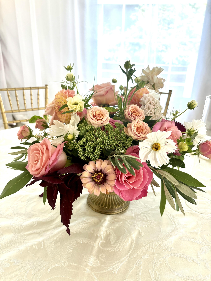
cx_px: 106
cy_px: 140
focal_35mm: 26
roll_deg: -0.9
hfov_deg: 53.1
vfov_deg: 67.3
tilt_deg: -22.8
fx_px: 211
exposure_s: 1/120
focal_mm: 5.96
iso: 64
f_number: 1.6
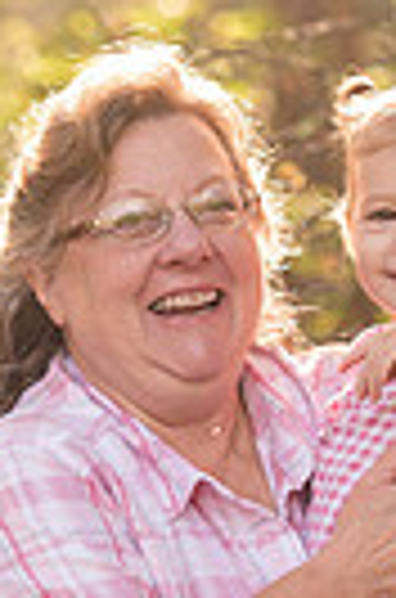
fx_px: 6302
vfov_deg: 5.4
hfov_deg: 3.6
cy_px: 567
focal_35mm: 380
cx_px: 292
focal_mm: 112
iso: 400
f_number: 3.5
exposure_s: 1/500
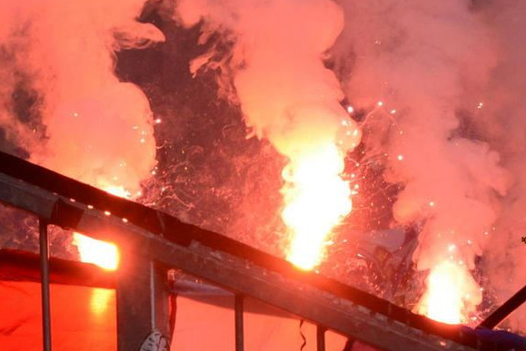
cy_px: 23
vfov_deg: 3.1
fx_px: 6580
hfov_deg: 4.6
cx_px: 156
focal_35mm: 450
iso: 500
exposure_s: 1/640
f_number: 14
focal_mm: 145
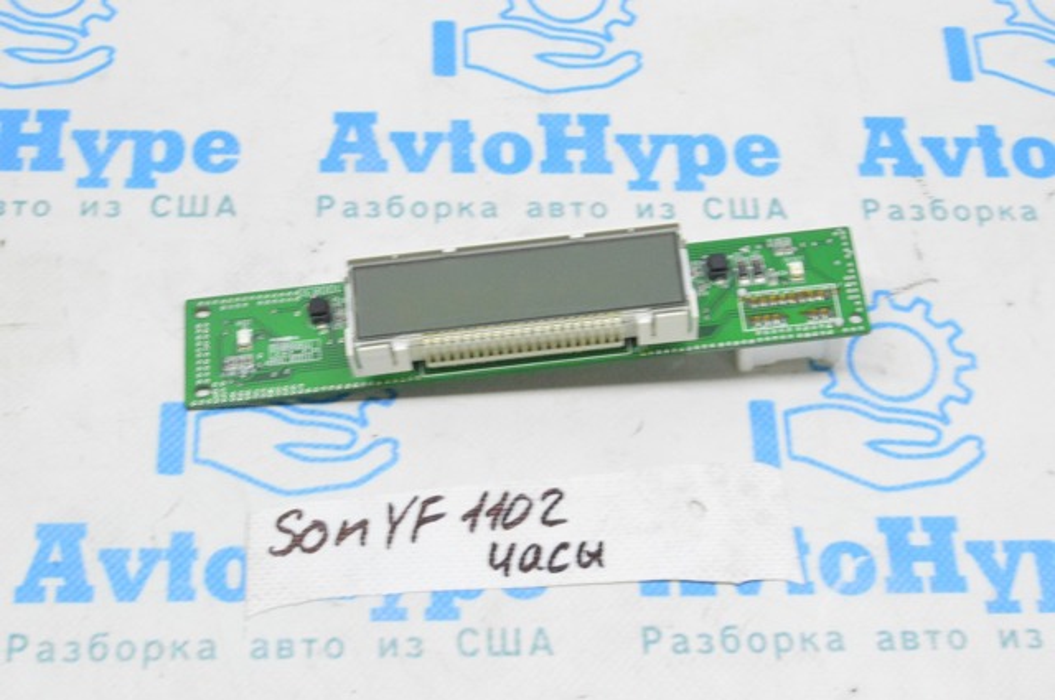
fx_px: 1756
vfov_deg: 22.6
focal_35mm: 60
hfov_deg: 33.4
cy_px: 350
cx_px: 528
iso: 6400
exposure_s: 1/15
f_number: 20
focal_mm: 40
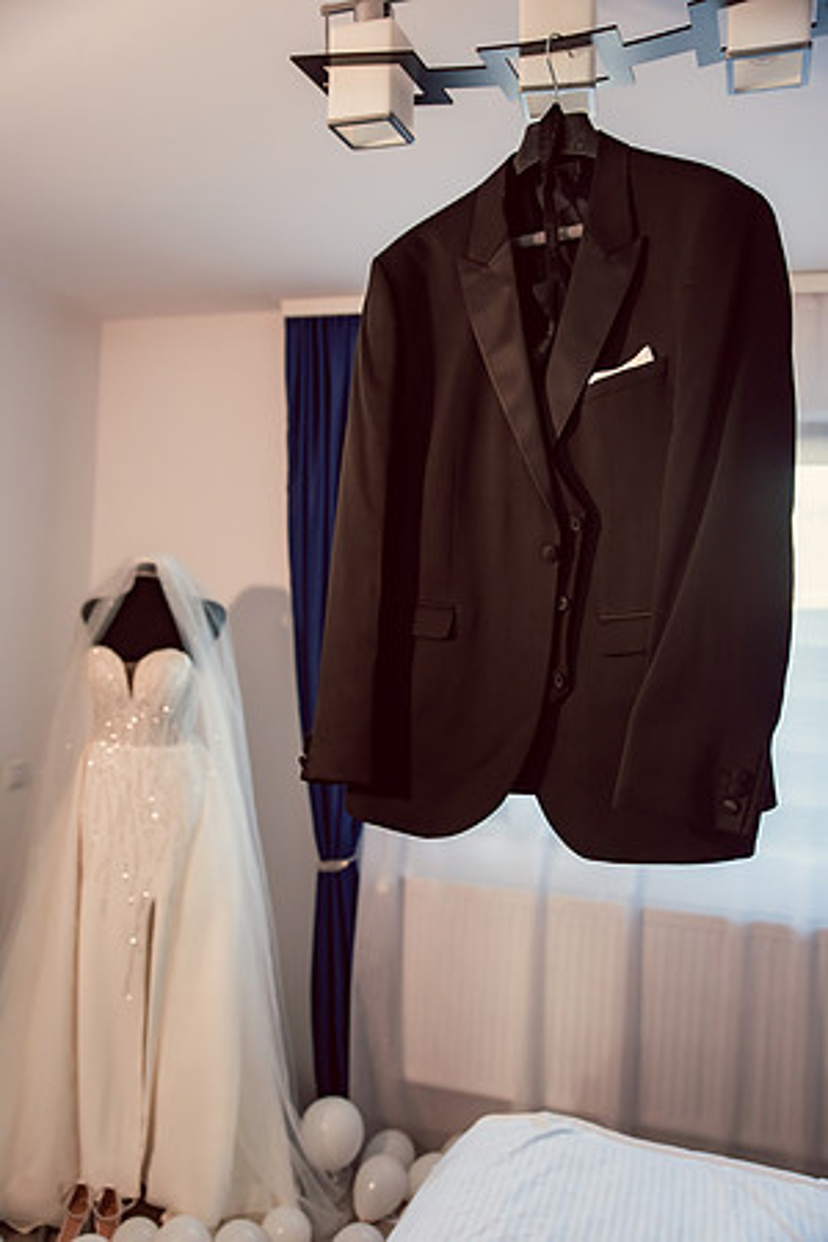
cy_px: 621
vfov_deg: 58.7
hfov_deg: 41.1
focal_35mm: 32
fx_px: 1104
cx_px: 414
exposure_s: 1/160
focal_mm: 32
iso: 500
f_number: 2.8
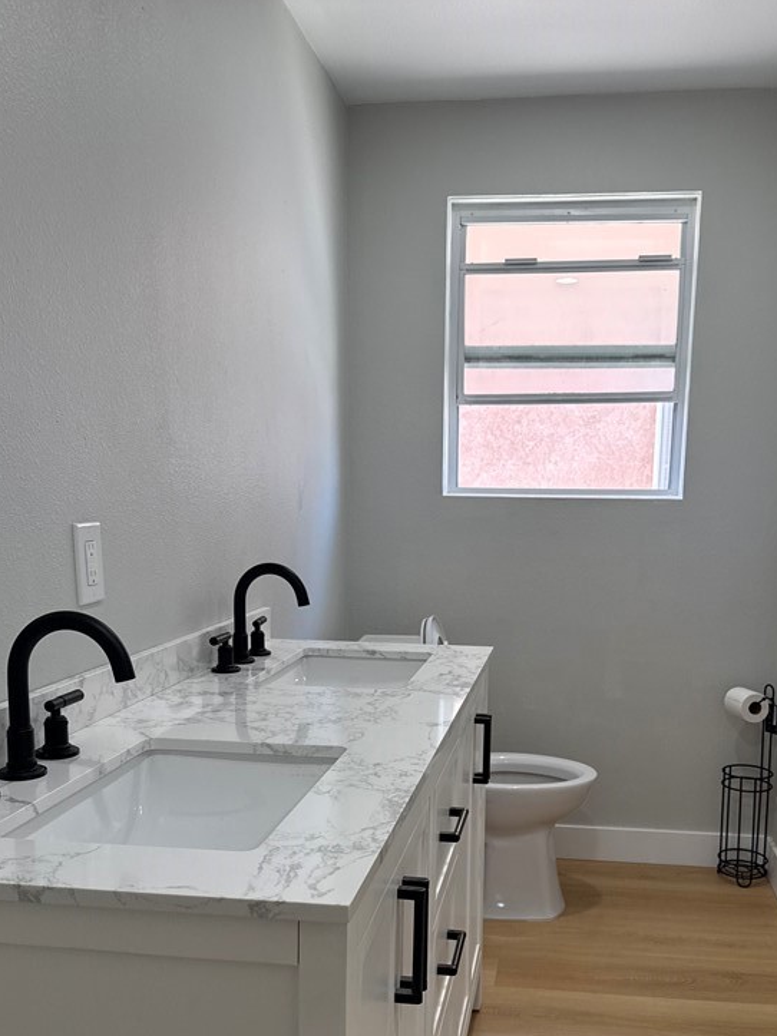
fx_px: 1018
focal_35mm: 34
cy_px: 648
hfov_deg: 41.7
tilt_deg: -9.0
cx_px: 442
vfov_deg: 53.4
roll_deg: -1.9
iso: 100
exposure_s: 1/184
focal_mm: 6.76
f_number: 1.78
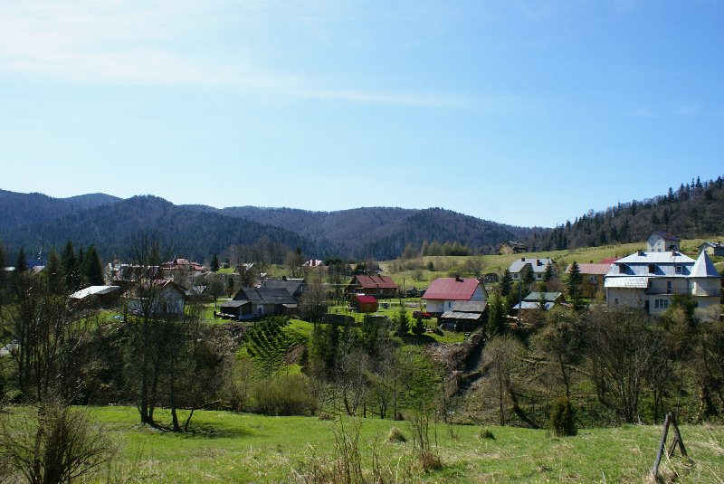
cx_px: 362
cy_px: 242
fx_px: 543
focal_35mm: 27
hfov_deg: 67.3
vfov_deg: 48.0
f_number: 10
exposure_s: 1/320
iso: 100
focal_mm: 18
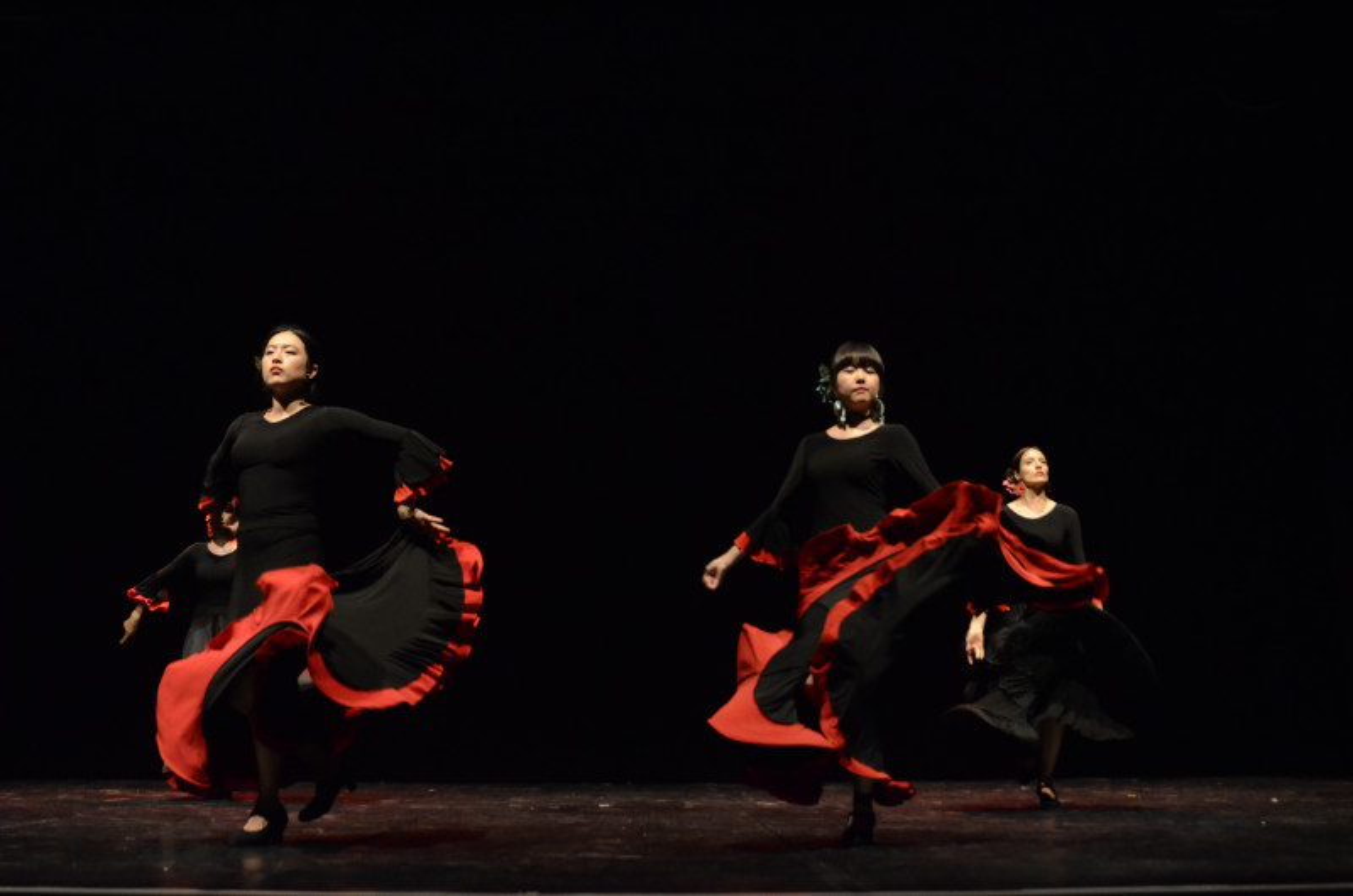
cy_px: 448
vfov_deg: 36.7
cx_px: 676
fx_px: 1350
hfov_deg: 53.2
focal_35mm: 36
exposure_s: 1/200
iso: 4000
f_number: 2.8
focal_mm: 24
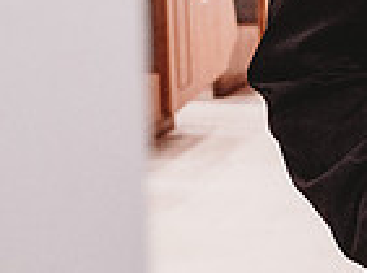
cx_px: 687
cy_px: -178
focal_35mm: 119
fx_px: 1258
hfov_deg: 14.4
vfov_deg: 11.7
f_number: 4
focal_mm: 30
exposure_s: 1/125
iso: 5000
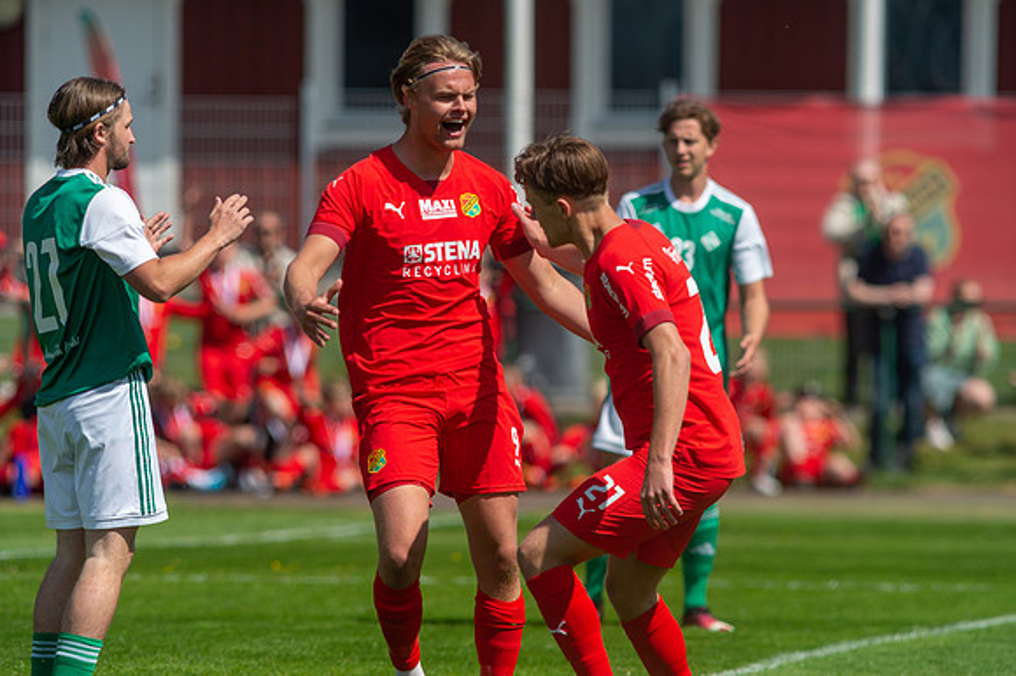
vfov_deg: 3.3
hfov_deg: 4.9
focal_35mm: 420
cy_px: 338
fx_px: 11846
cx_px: 508
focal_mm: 420
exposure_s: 1/1250
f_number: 4
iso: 100
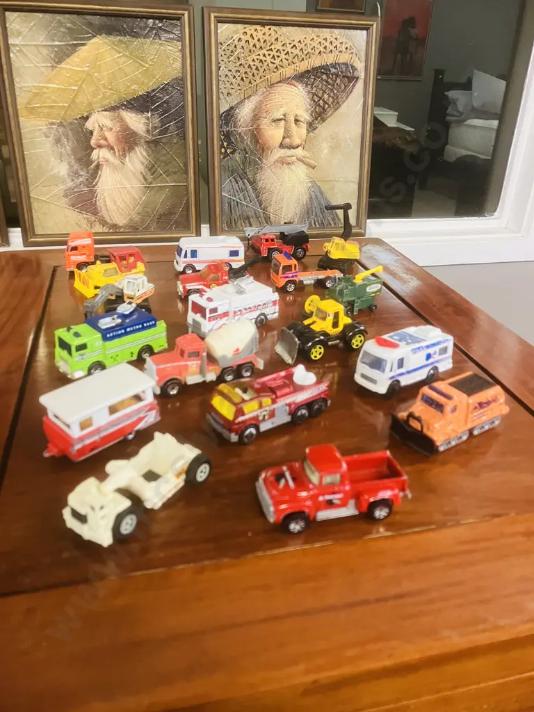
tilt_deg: -25.7
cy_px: 356
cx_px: 267
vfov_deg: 63.4
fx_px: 576
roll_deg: -2.2
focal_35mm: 28
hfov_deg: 49.7
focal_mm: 3.99
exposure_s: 1/50
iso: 250
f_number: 1.8
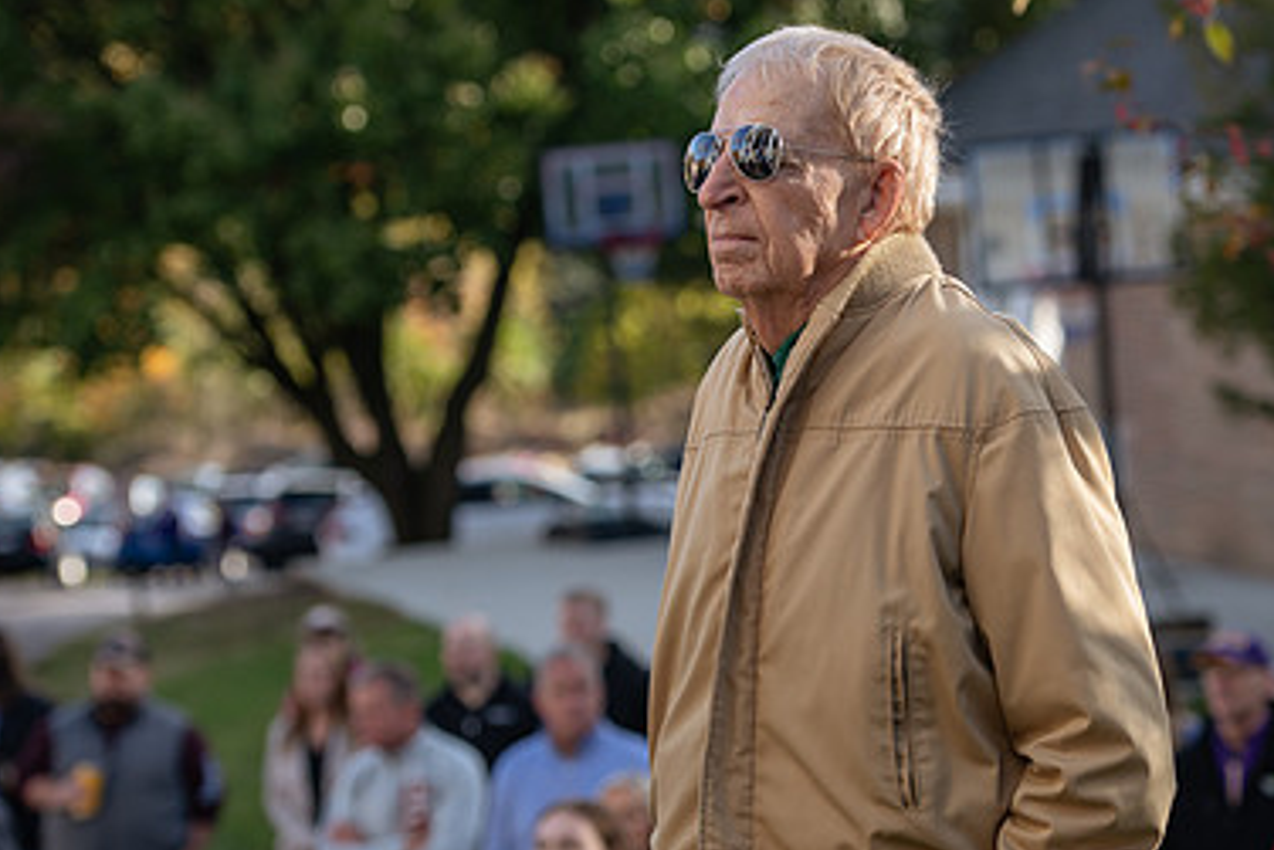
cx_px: 823
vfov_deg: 9.9
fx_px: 4921
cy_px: 513
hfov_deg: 14.7
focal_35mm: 139
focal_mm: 90
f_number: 3.5
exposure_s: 1/320
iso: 125
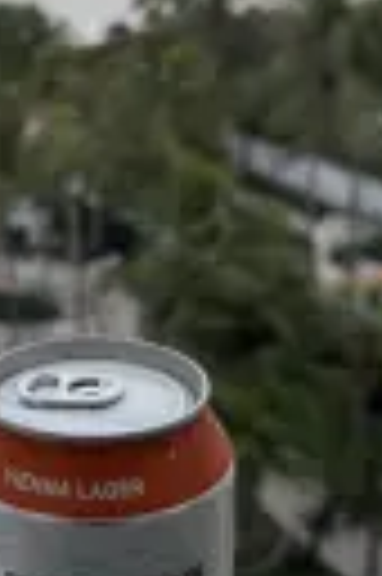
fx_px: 1245
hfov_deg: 17.2
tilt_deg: -17.0
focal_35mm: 78
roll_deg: +1.5
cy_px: 207
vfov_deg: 25.9
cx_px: 45
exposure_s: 1/243
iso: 64
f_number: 1.78
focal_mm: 6.76
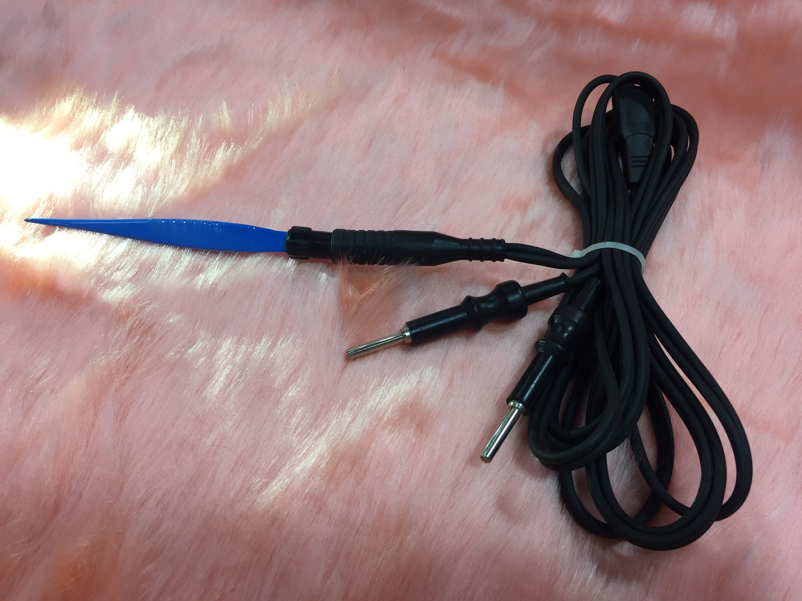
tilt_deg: -56.4
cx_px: 401
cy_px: 300
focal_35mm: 29
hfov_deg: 61.7
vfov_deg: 48.2
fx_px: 672
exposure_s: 1/50
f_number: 2.2
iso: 40
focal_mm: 4.15
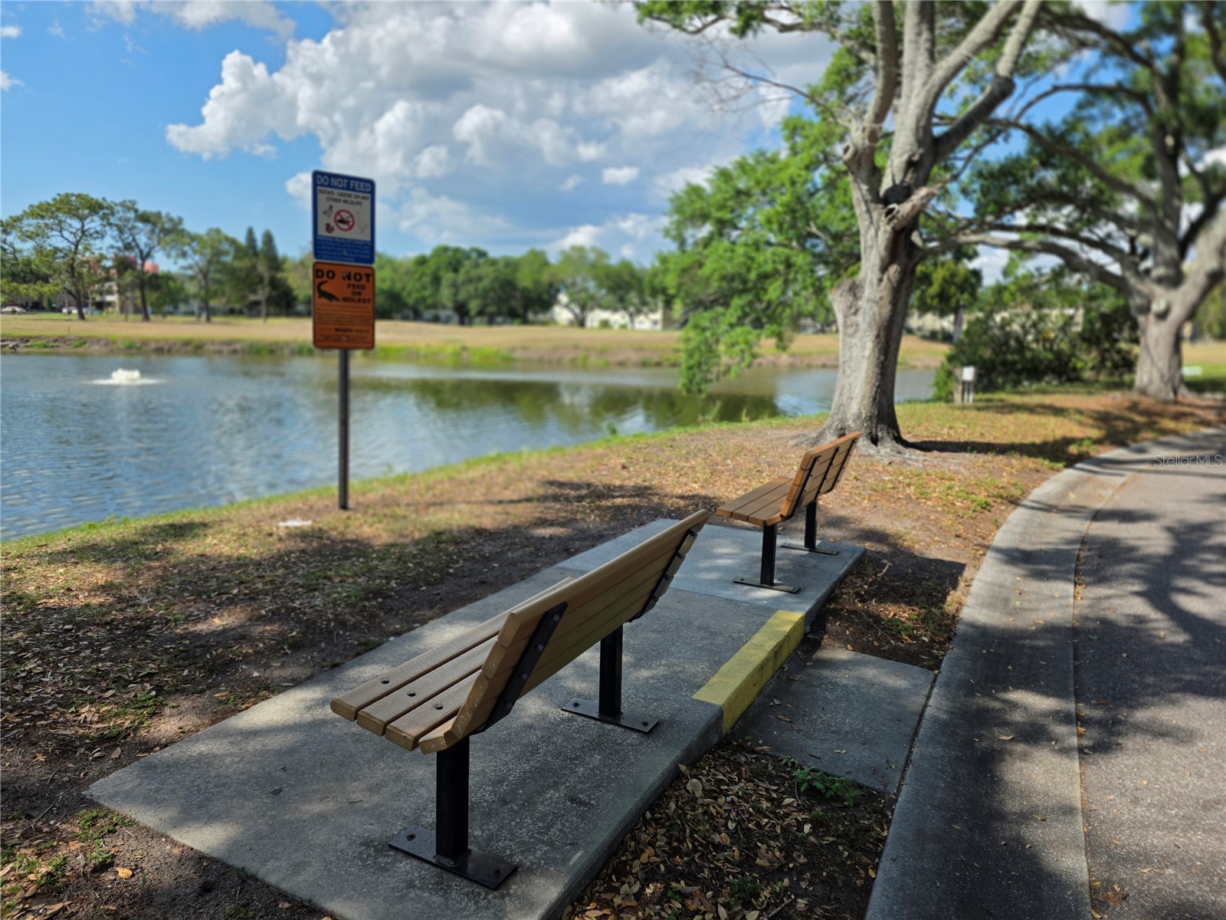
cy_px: 460
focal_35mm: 23
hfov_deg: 73.9
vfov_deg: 58.9
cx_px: 613
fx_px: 815
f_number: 1.7
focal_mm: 6.25
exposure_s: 1/4434
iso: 80
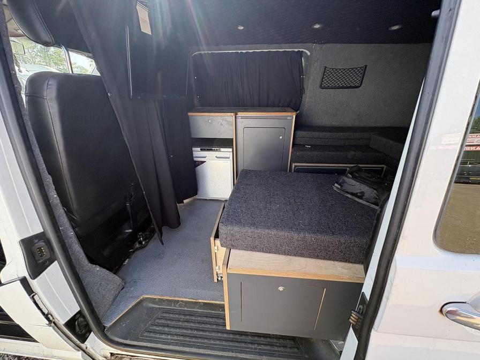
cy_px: 180
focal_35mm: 14
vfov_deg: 85.7
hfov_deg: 102.1
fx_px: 194
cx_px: 240
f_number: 2.2
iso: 64
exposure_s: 1/152
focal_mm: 2.22
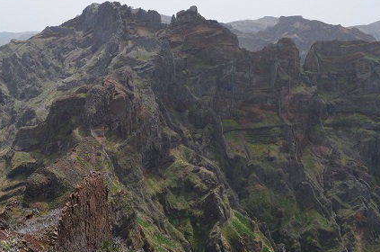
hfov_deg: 45.7
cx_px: 123
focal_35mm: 42
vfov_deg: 31.7
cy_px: 105
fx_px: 442
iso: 110
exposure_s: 1/125
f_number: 11
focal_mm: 20
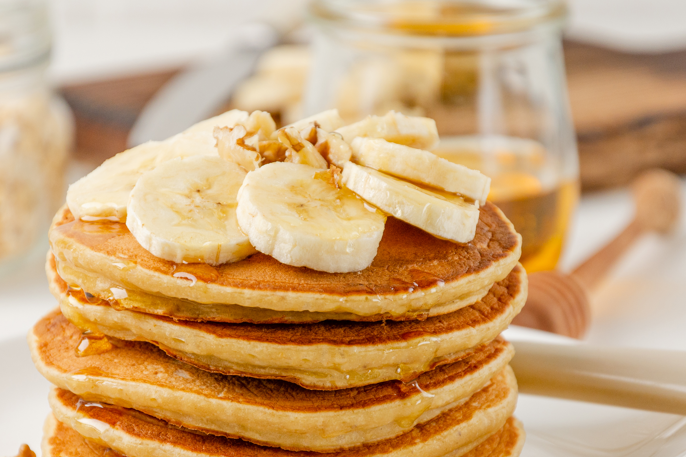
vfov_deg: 6.0
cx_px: 261
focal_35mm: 228
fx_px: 4339
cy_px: 307
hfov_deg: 9.0
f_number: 6.3
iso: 320
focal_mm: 105
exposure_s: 1/125
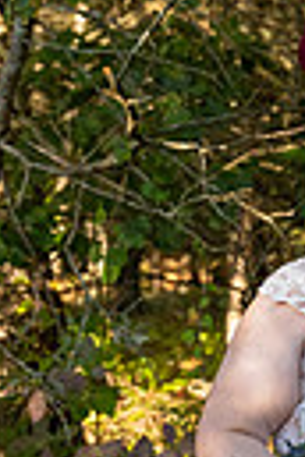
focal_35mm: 167
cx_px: 367
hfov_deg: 8.1
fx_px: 2122
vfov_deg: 12.1
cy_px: 492
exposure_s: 1/3200
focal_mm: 48
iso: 6400
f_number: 4
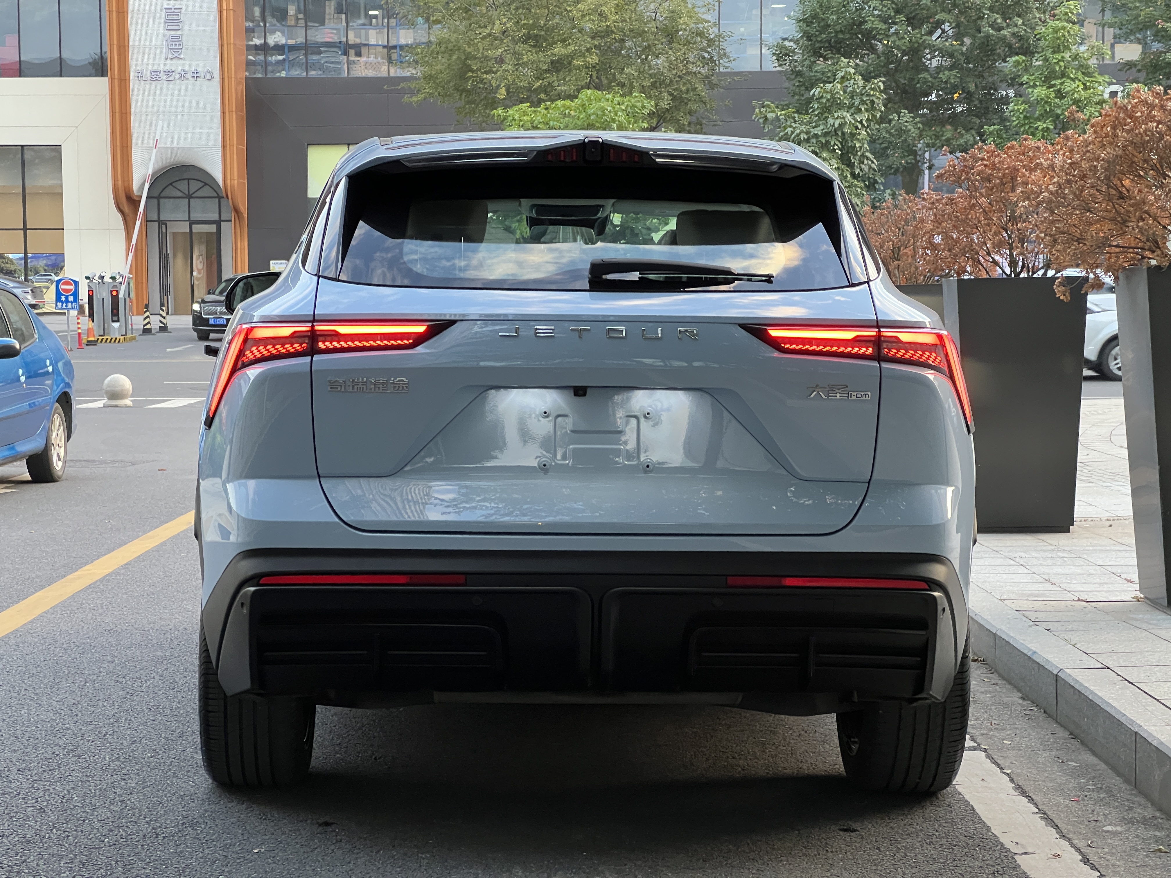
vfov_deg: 19.1
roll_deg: +0.6
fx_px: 2605
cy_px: 439
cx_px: 586
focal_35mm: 77
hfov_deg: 25.3
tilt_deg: -3.8
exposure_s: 1/60
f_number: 2.8
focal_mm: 9
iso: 250
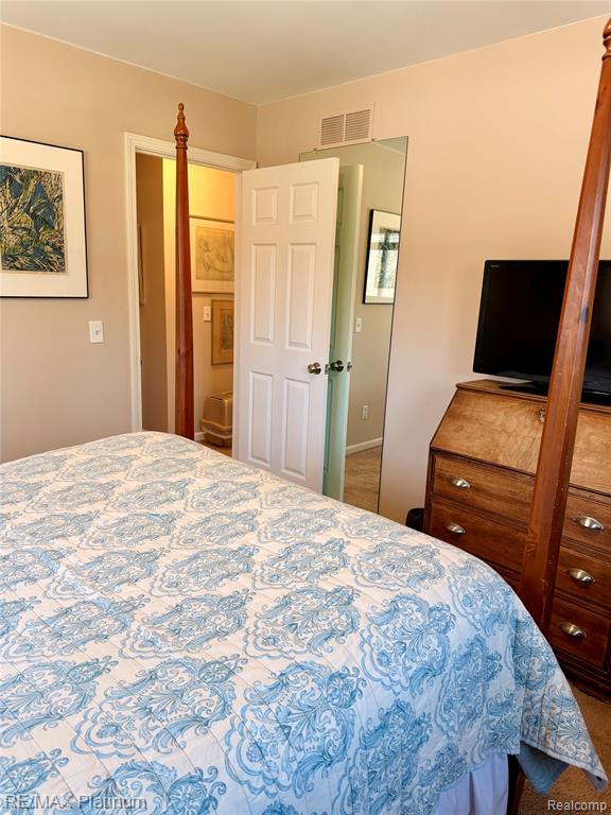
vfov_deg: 71.6
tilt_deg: -12.4
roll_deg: -2.6
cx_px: 306
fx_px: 565
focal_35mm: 24
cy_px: 408
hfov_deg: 56.8
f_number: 1.78
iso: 200
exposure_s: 1/121
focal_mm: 6.76
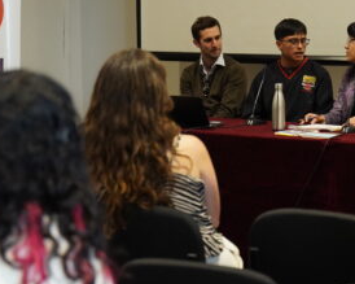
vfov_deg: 12.2
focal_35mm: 126
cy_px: 30
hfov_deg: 15.2
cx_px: 281
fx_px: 1323
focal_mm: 49
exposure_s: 1/100
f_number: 2.8
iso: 3200
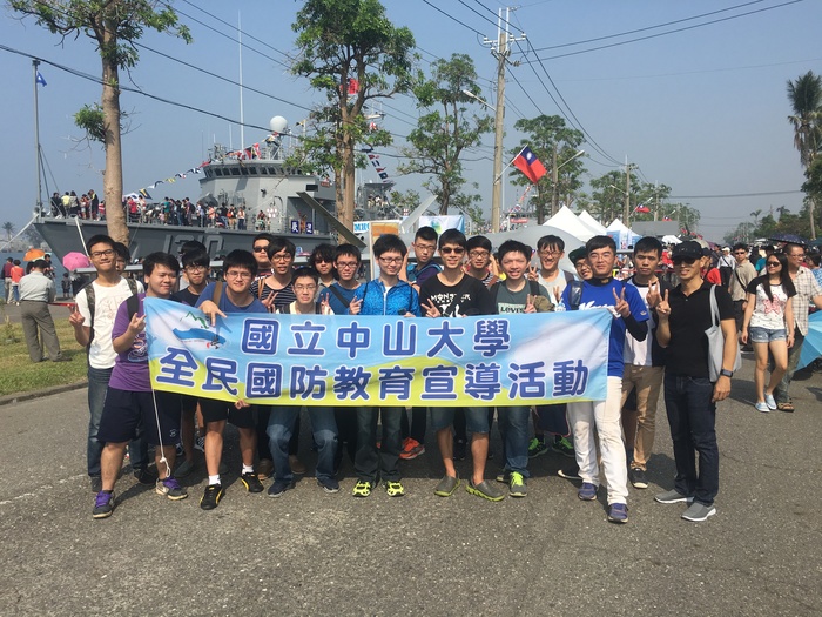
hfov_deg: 61.7
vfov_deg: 48.2
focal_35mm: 29
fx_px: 689
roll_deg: +0.0
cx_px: 411
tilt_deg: -3.6
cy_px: 308
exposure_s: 1/1876
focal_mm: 4.15
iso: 25
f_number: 2.2
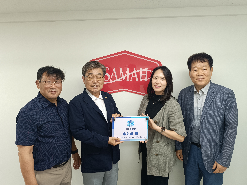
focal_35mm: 24
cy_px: 92
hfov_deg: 71.6
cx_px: 124
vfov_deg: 56.8
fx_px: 171
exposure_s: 1/120
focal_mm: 6.14
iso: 602
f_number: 1.65
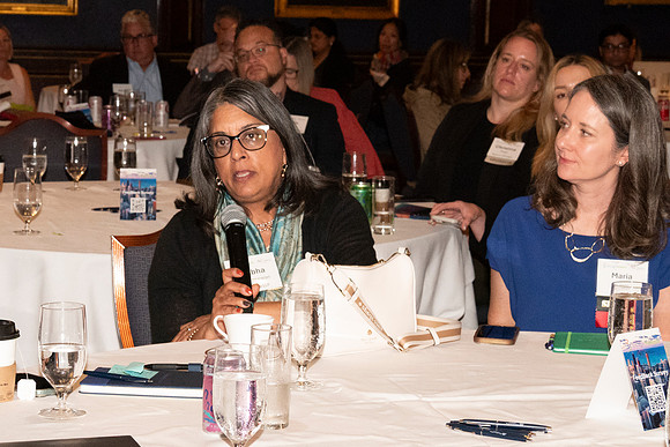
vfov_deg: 14.5
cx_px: 265
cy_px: 199
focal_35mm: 94
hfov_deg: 21.6
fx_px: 1753
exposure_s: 1/100
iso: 6400
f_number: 9
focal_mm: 52
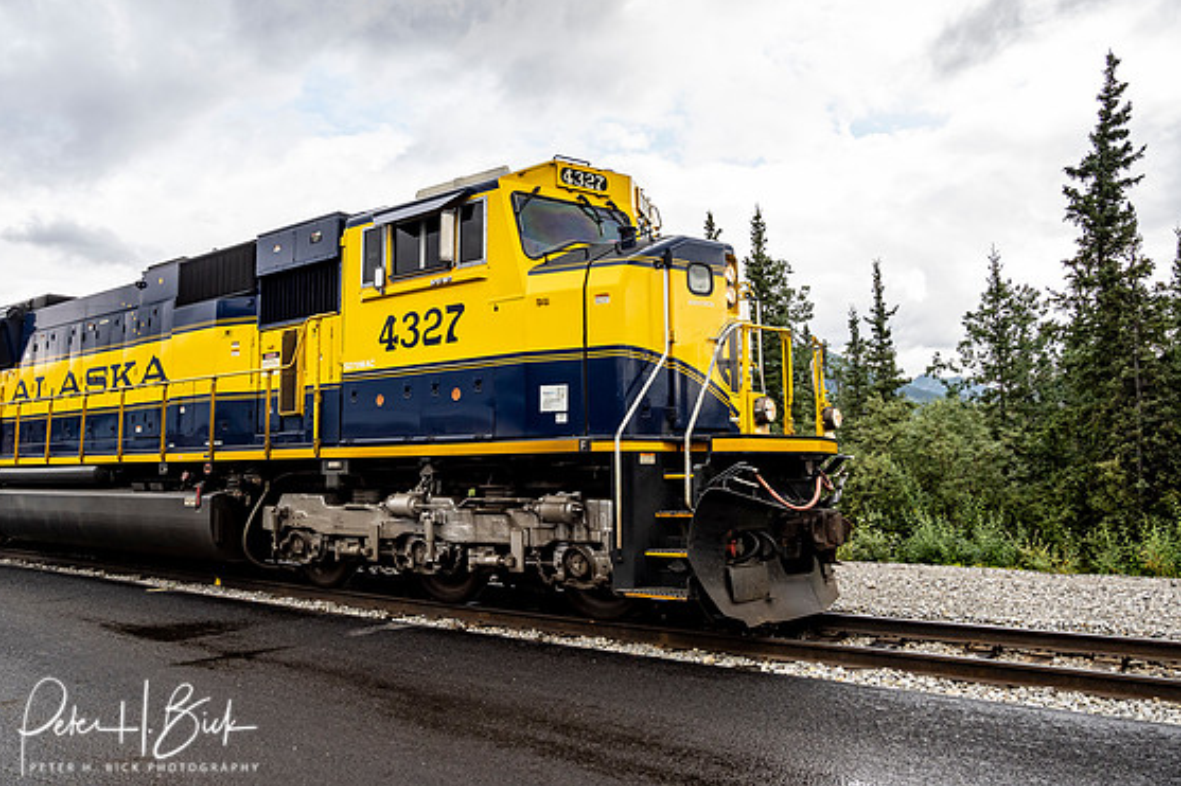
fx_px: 853
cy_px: 380
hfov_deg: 69.4
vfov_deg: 49.5
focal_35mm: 26
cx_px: 570
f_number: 6.3
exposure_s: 1/400
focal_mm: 12
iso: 400
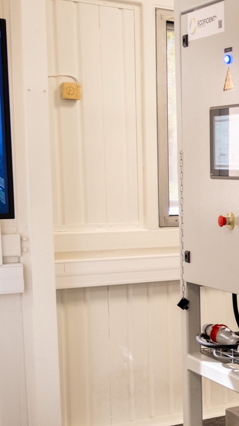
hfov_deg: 14.3
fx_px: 778
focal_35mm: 69
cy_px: 257
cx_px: 495
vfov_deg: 30.5
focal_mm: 18.7
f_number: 2.8
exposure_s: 1/50
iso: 200
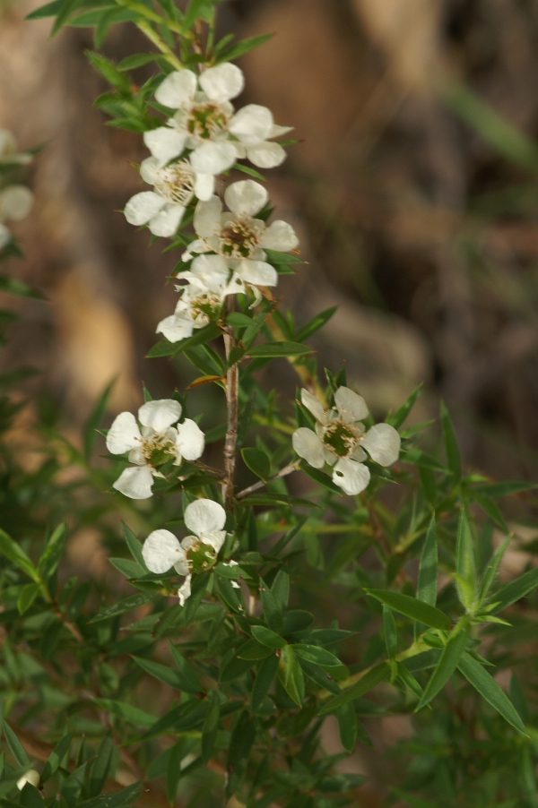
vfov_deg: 13.7
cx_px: 269
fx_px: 3367
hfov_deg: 9.1
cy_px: 404
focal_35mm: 150
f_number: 13
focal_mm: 100
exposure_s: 1/13
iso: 100
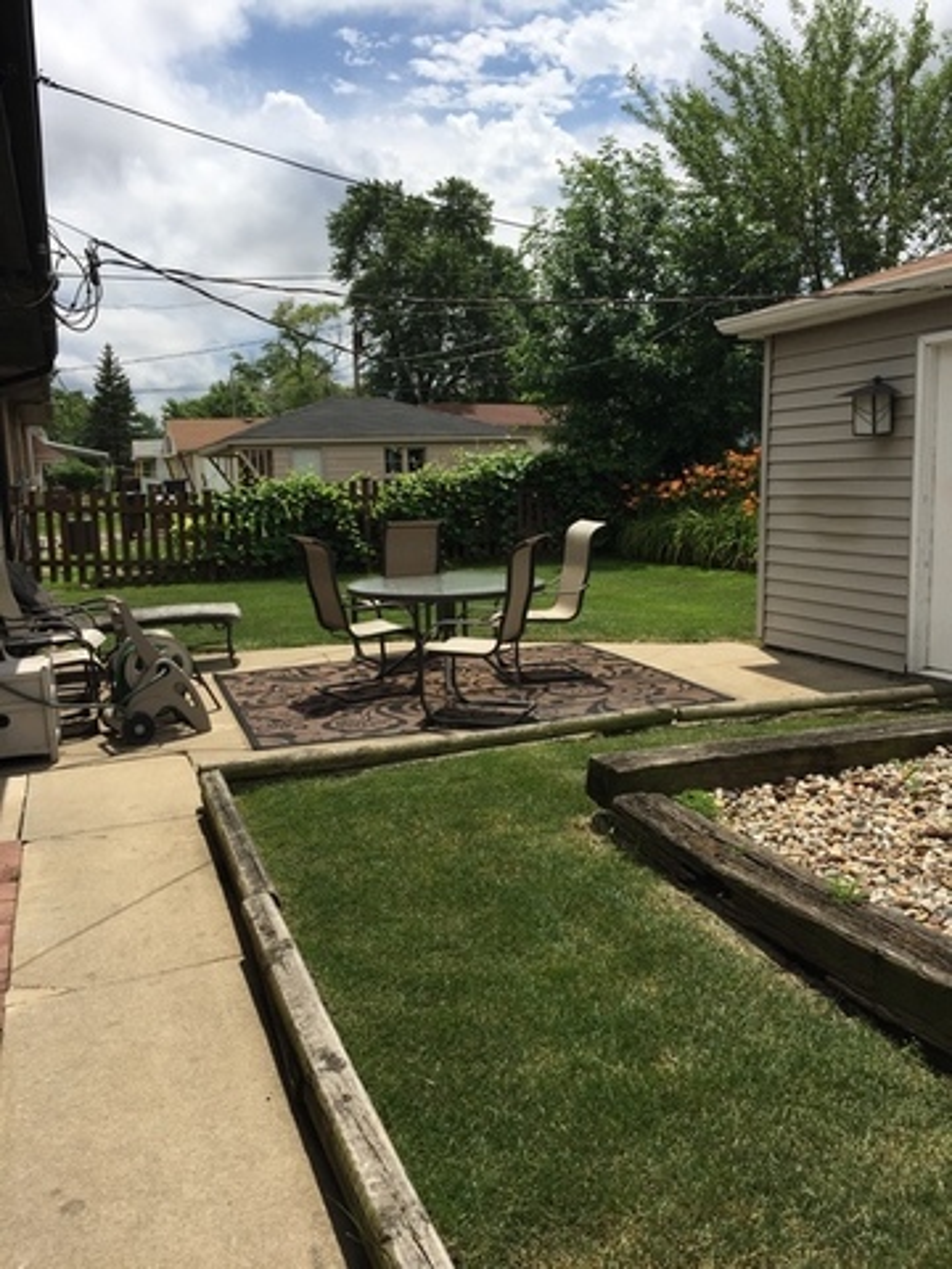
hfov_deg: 48.2
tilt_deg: -7.5
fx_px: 1063
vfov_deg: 61.7
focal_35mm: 29
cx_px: 476
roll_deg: +1.3
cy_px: 634
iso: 32
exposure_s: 1/3597
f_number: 2.2
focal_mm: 4.15
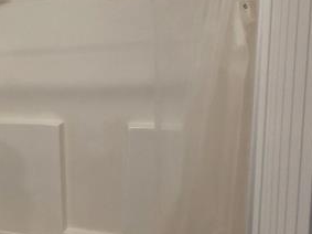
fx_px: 423
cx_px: -73
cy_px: 114
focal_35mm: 47
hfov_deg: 32.5
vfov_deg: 30.9
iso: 250
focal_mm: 2.2
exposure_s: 1/60
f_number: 2.2
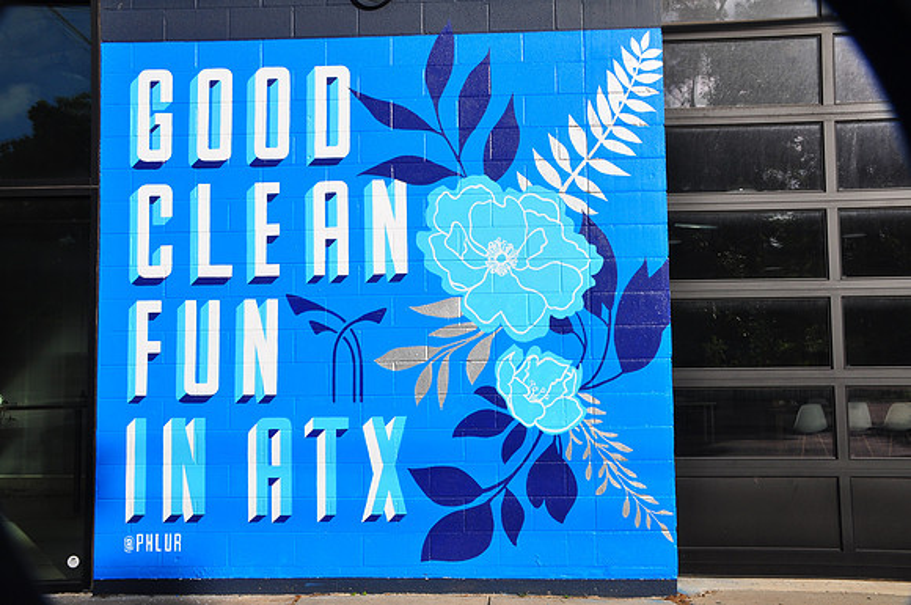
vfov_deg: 36.8
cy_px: 302
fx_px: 910
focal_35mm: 36
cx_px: 456
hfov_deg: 53.2
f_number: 18
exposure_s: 1/125
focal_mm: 24
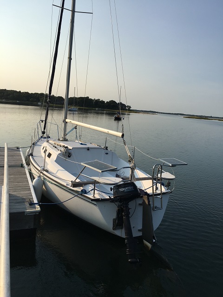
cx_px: 112
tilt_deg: -6.5
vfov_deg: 61.7
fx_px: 249
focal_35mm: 29
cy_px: 148
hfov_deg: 48.2
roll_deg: -5.3
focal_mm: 4.15
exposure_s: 1/1923
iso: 25
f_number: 2.2
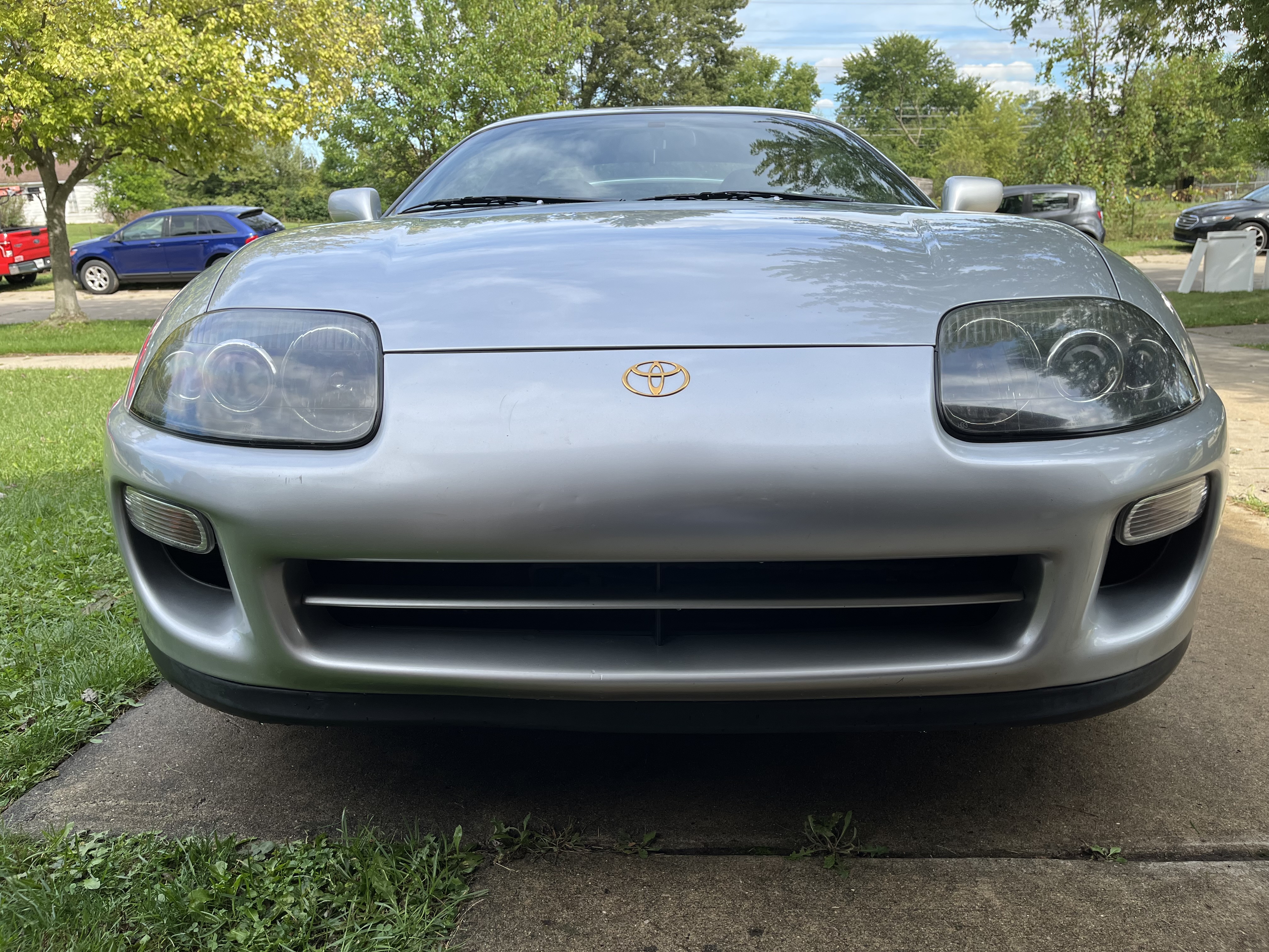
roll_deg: +2.0
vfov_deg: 53.1
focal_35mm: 26
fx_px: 953
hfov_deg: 67.3
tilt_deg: -17.9
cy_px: 476
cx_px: 634
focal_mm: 5.1
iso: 50
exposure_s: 1/1151
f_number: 1.6
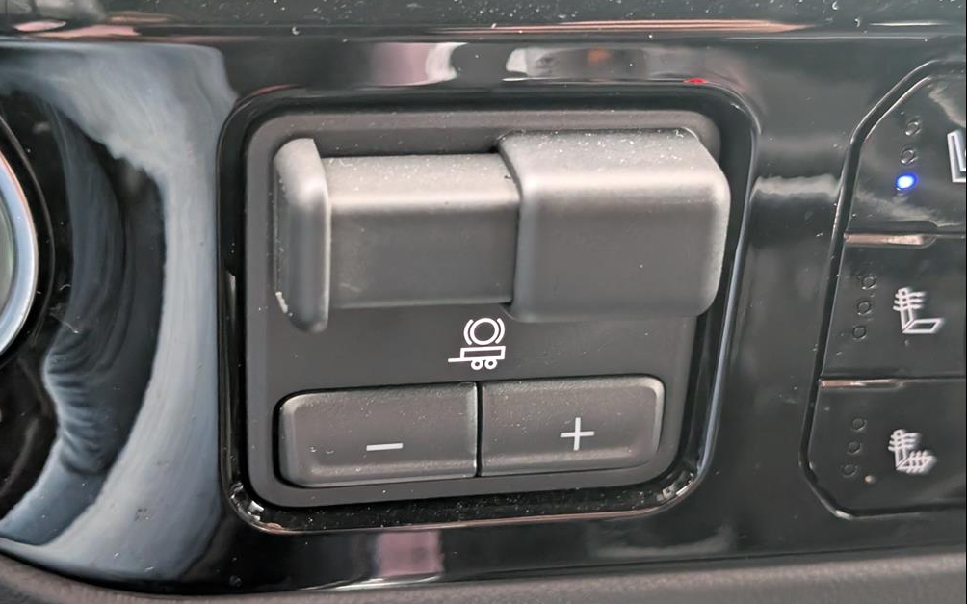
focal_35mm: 53
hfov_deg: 38.2
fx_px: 1396
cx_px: 475
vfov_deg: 24.4
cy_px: 344
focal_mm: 6.9
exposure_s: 1/65.4
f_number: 1.68
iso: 787
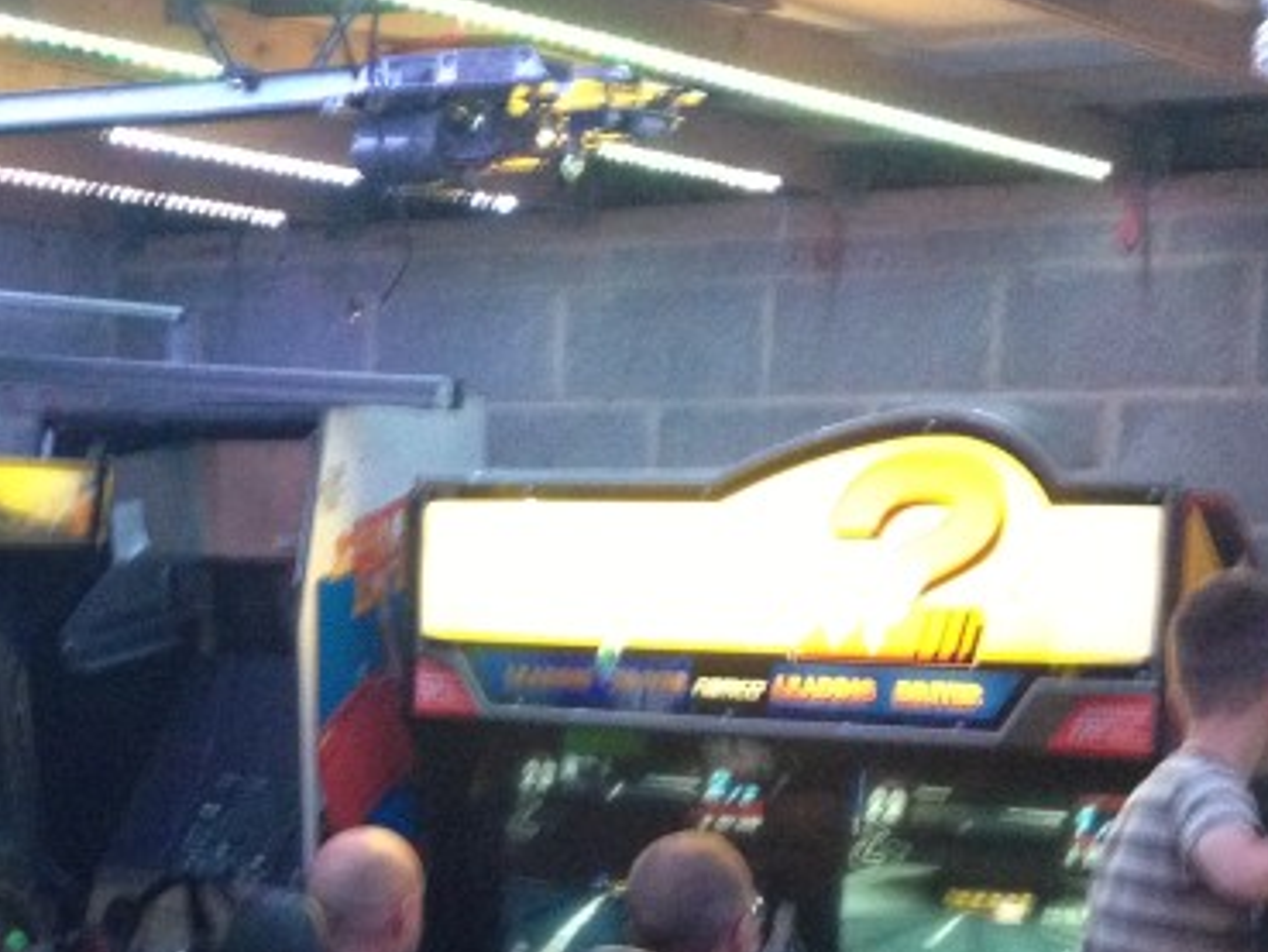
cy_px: 949
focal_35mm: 91
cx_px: 216
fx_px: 3334
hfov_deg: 21.2
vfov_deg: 15.9
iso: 400
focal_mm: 4.28
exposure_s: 1/15
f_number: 2.4
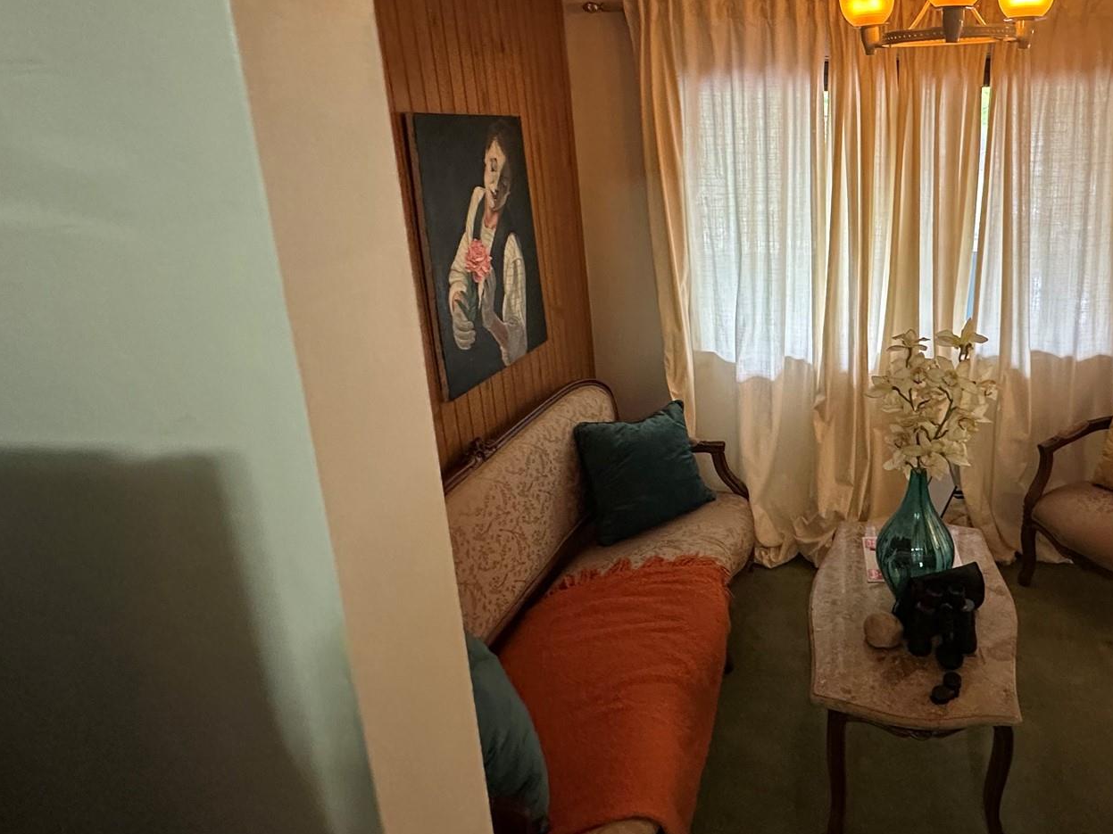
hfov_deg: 69.4
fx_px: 739
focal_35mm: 23
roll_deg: +1.0
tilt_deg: -14.2
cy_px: 312
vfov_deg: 58.1
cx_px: 825
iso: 640
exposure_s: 1/60
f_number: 2.2
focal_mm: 2.22
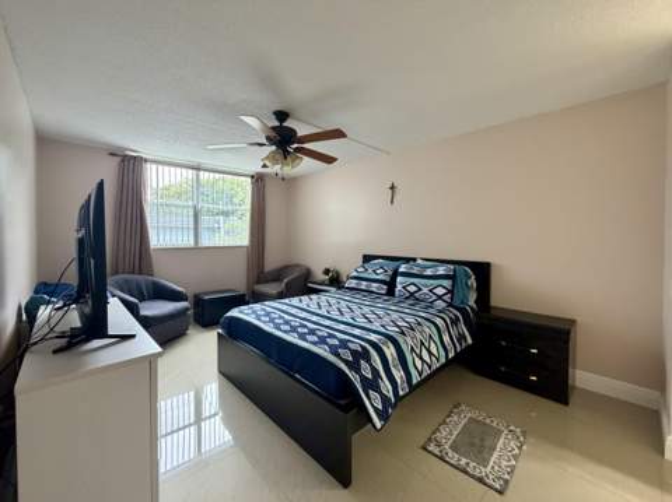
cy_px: 251
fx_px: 272
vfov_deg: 85.6
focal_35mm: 14
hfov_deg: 102.1
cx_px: 336
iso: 320
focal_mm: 2.22
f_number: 2.2
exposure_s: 1/112
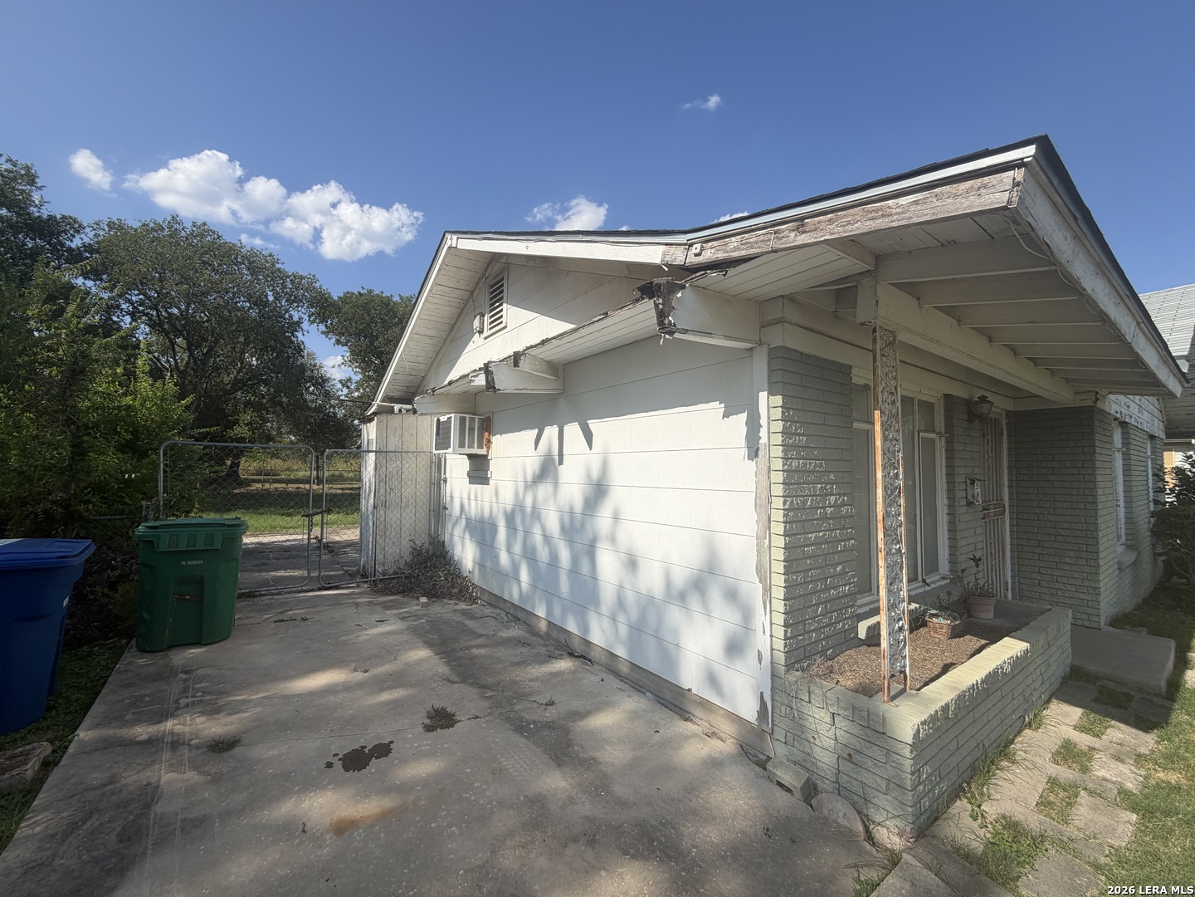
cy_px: 448
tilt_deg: +1.8
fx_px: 483
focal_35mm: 14
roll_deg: -0.4
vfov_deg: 85.7
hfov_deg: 102.1
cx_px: 598
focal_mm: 2.22
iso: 20
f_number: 2.2
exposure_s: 1/876
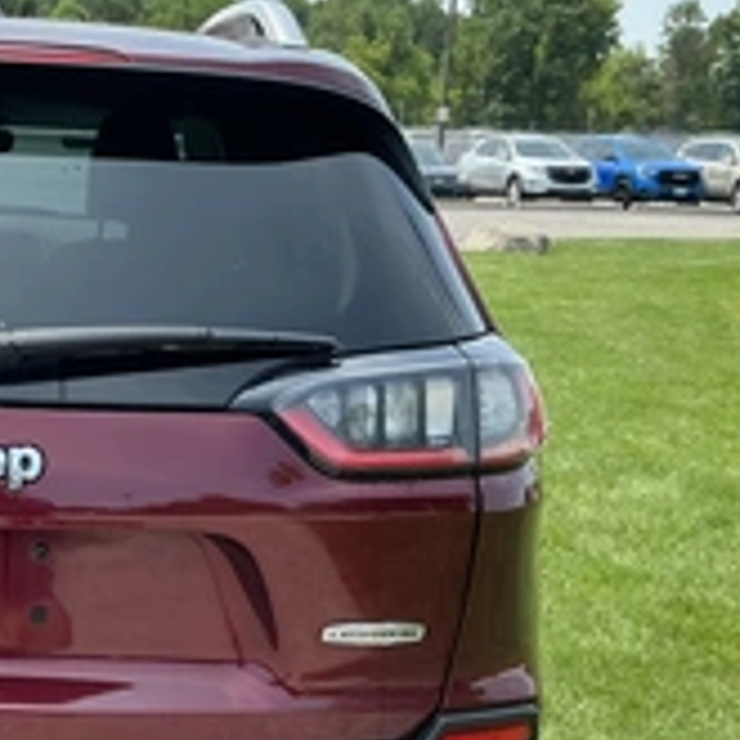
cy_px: 538
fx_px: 1451
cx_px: 4
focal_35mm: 60
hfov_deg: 27.1
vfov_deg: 28.3
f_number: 1.8
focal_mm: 3
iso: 25
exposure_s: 1/719
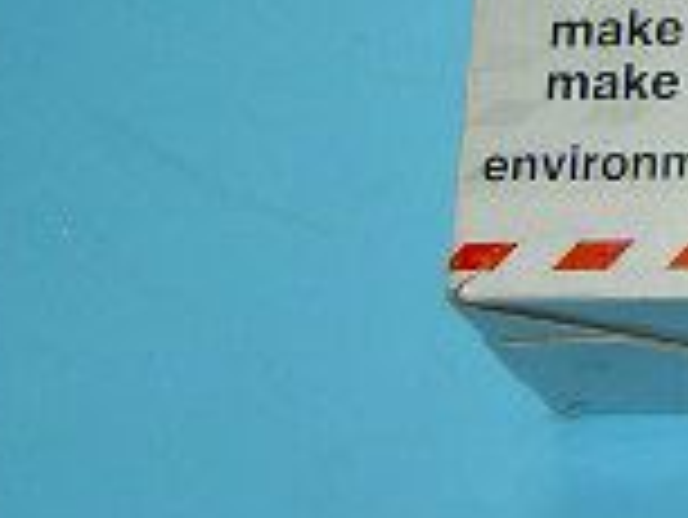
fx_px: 2824
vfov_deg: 10.2
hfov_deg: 12.3
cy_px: -153
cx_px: 1372
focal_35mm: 142
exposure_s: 1/60
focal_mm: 5.6
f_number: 2.8
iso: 100
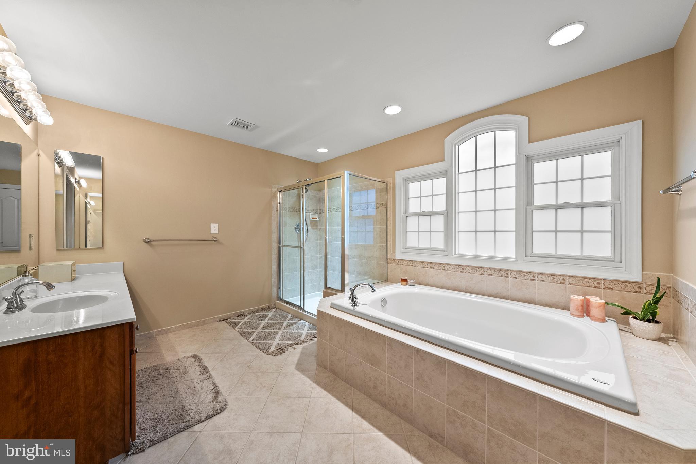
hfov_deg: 112.6
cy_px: 232
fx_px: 232
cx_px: 348
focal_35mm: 12
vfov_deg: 90.1
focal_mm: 12
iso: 640
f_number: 7.1
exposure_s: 1/13
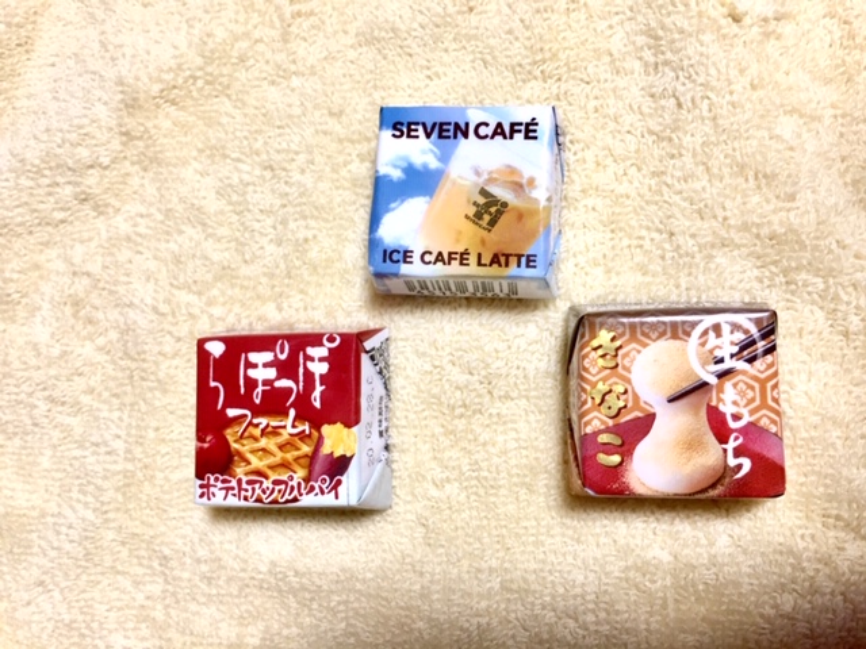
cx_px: 433
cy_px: 324
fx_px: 726
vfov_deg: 48.2
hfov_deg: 61.7
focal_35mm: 29
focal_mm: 4.15
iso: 100
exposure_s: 1/30
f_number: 2.2
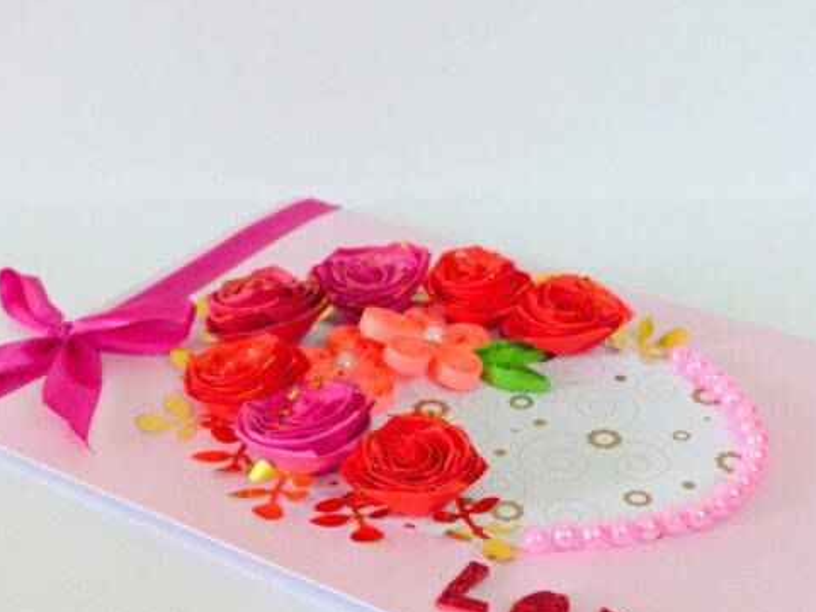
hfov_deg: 34.9
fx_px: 1297
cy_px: 377
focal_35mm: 55
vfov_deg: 26.5
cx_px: 476
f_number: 2.8
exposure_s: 1/40
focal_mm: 7.8
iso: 400
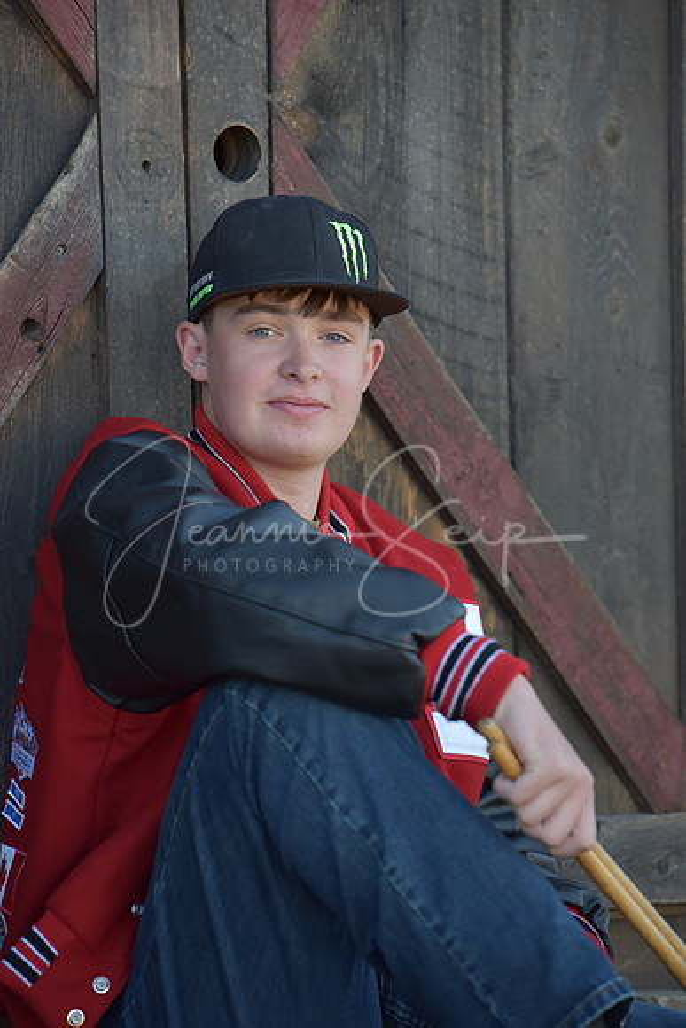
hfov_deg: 6.9
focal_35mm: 200
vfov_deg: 10.3
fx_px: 5713
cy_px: 514
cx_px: 343
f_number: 4
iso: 800
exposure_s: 1/1000
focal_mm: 200
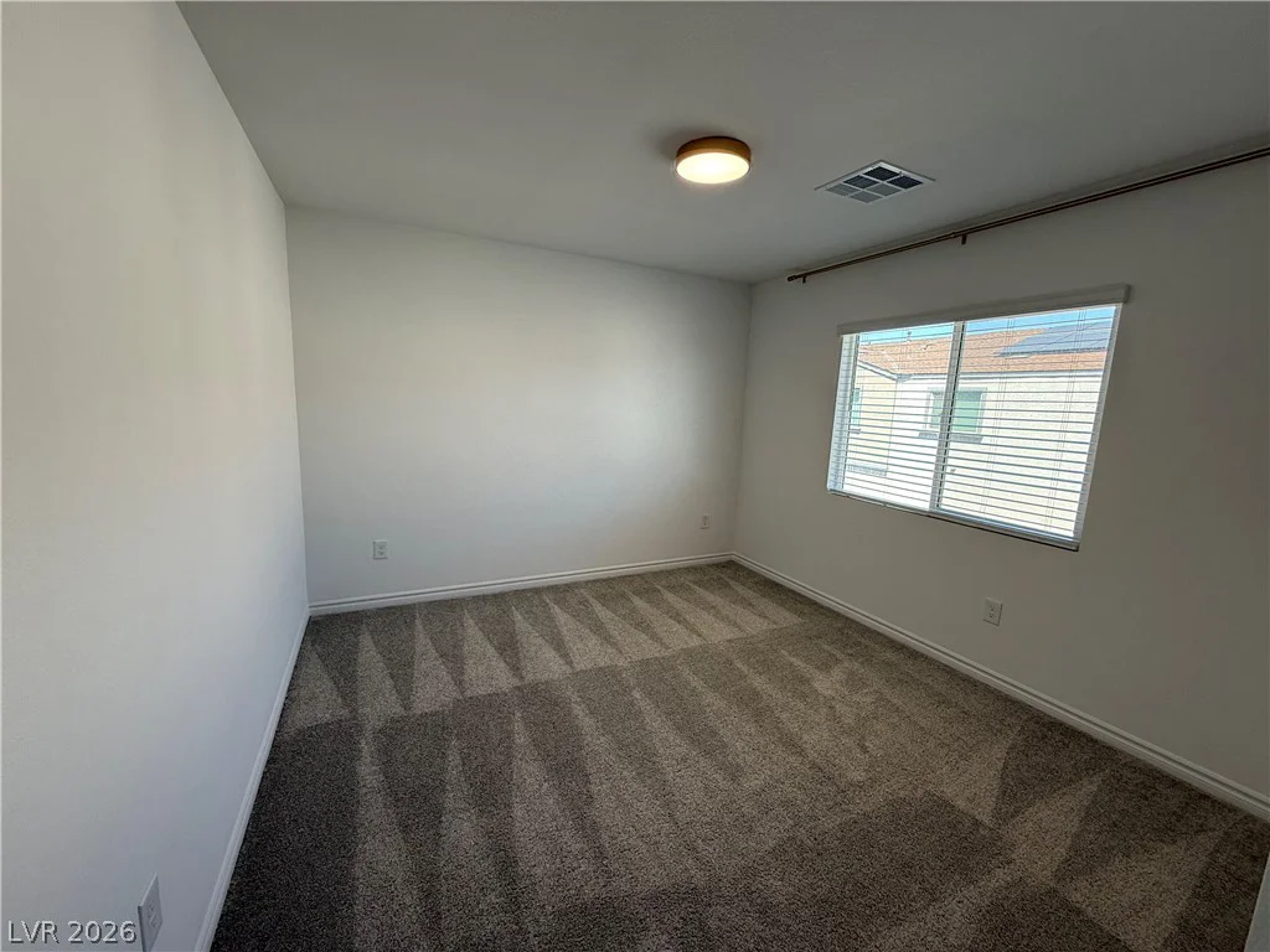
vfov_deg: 85.7
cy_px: 476
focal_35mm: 14
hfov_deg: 102.1
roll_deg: -2.4
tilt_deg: -8.3
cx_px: 635
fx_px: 514
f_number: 2.2
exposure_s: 1/120
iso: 80
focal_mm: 2.22
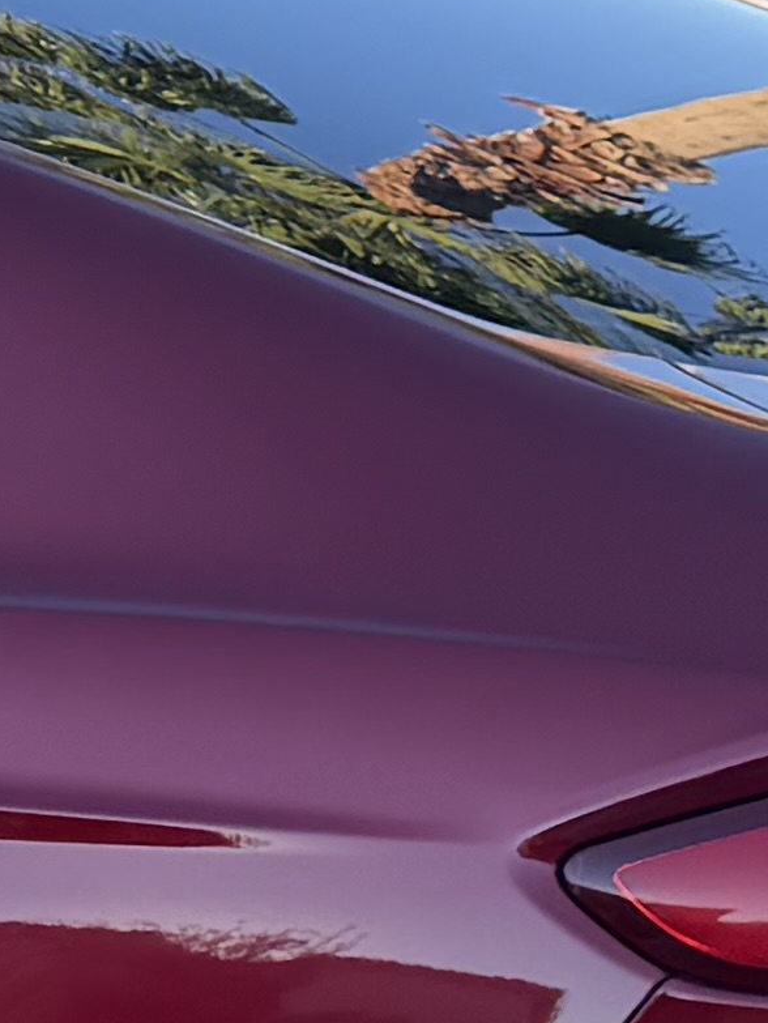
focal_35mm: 175
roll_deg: +4.1
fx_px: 5173
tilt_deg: -17.1
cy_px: 1052
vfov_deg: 11.2
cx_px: -1019
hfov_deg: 7.9
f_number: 1.78
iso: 100
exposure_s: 1/1046
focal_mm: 6.76
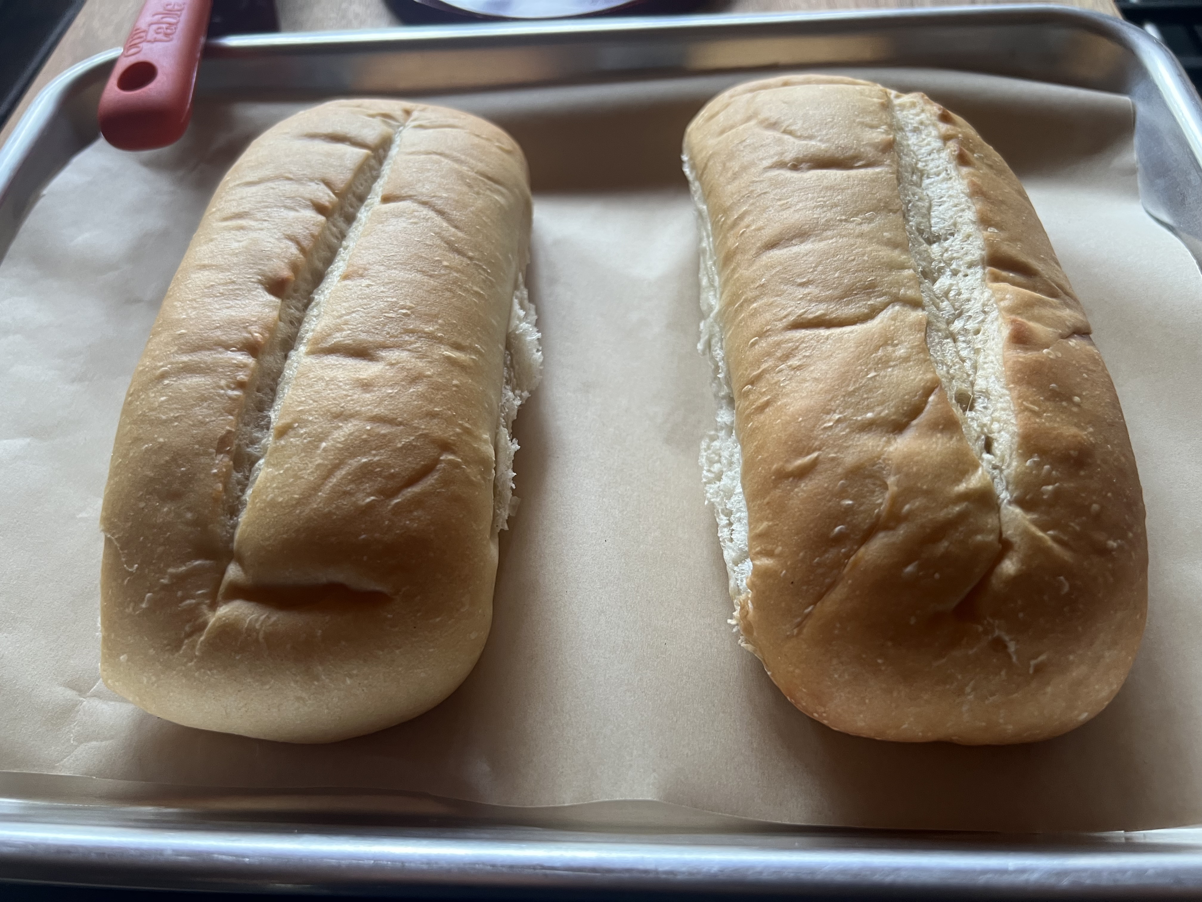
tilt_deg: -55.2
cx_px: 601
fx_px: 903
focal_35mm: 26
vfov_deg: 53.1
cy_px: 451
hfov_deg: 67.3
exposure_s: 1/91
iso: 125
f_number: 1.5
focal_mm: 5.7
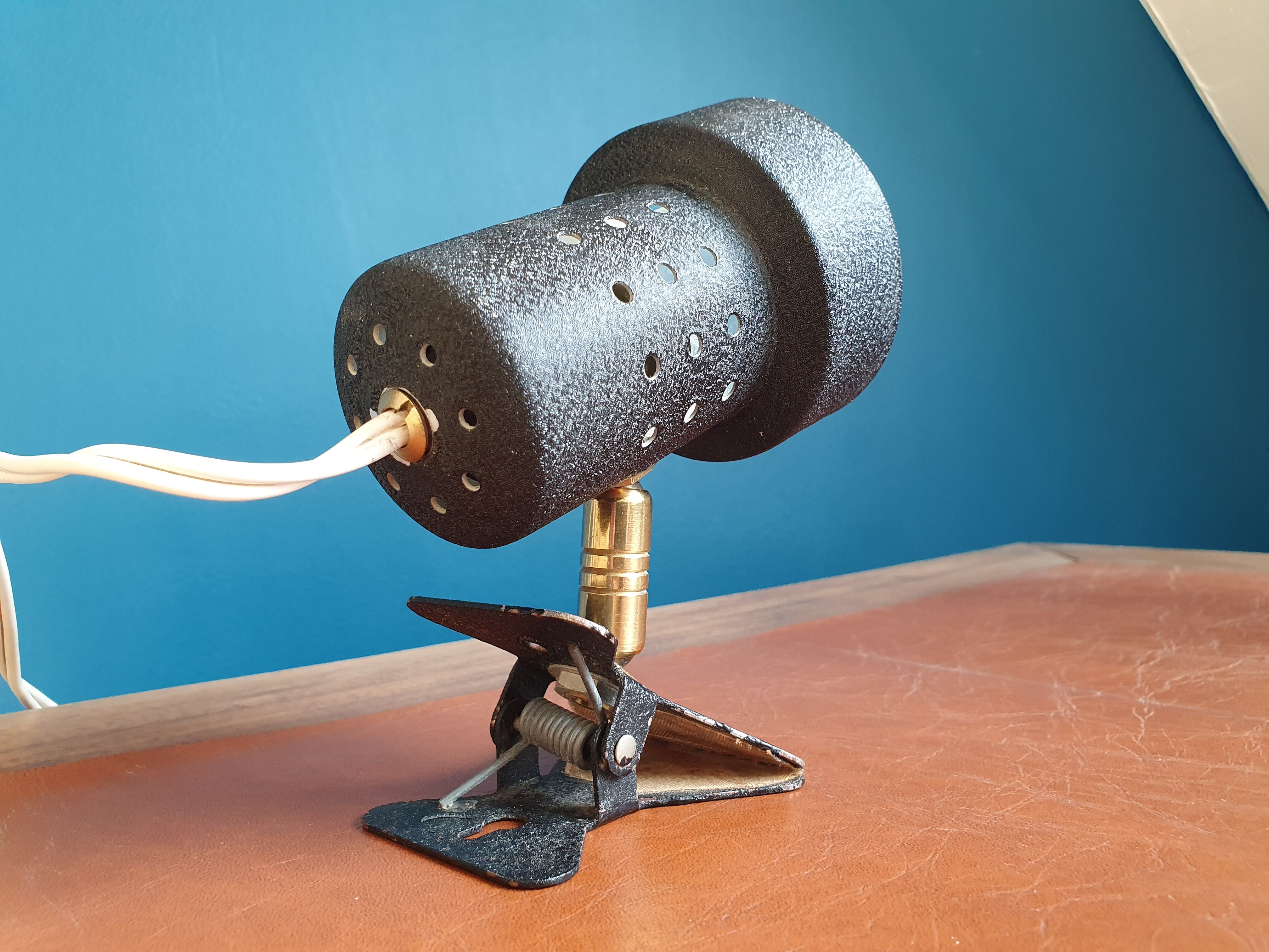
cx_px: 634
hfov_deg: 67.3
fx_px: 953
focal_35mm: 26
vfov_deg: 53.1
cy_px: 476
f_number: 2.4
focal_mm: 4.32
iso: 250
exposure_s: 1/40
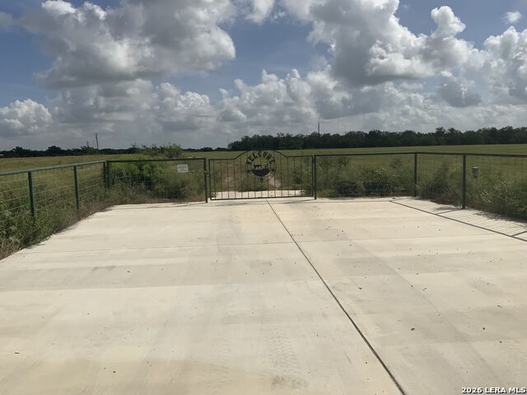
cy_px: 198
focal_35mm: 29
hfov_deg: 61.7
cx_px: 264
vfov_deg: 48.2
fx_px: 442
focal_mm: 3
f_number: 1.8
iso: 20
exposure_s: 1/8621
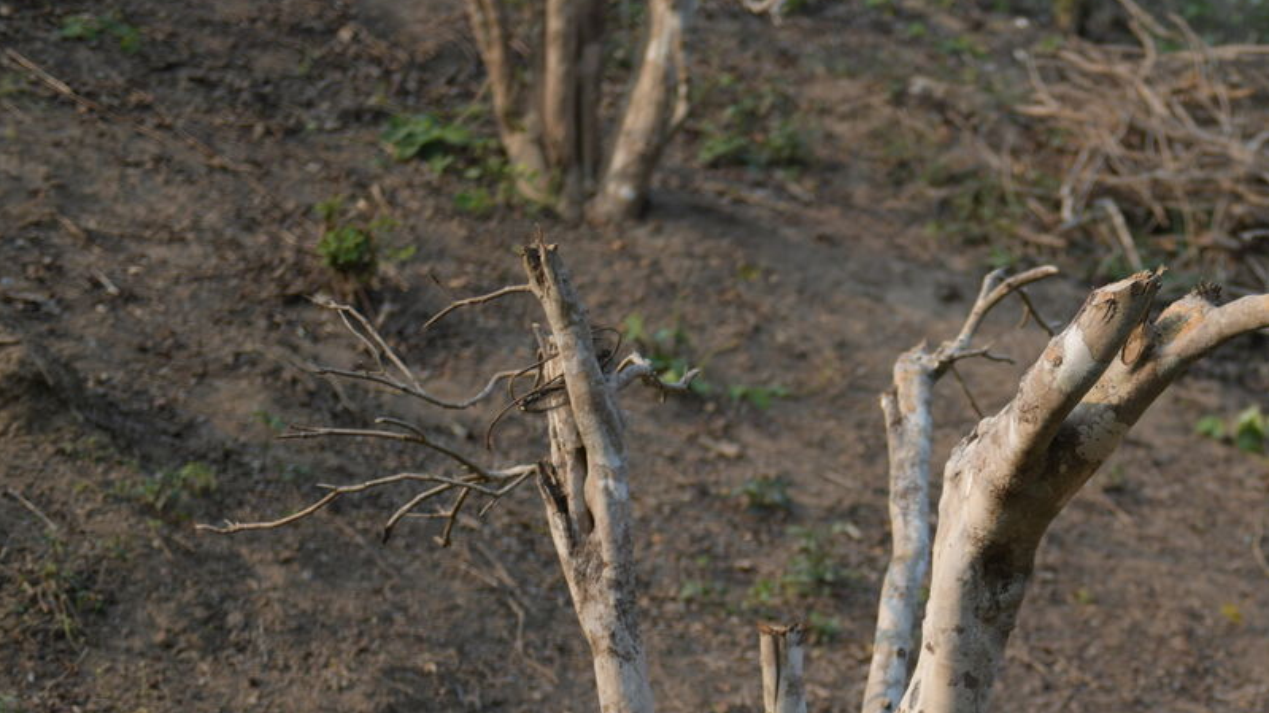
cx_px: 1153
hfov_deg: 20.5
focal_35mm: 102
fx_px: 3431
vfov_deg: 11.8
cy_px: 657
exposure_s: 1/640
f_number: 2.8
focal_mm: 48
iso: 90
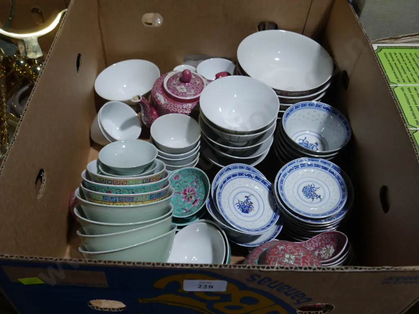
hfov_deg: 53.9
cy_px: 157
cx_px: 210
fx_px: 412
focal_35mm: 34
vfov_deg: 41.8
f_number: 4
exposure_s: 1/125
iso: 200
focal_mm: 17
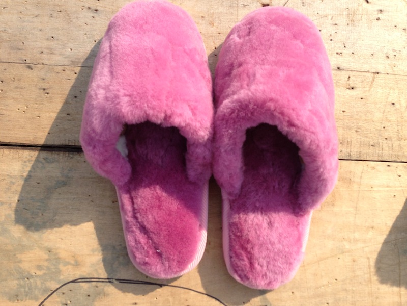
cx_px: 204
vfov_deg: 42.9
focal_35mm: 33
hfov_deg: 55.4
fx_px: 388
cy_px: 153
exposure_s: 1/1043
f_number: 2.4
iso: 50
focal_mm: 4.12
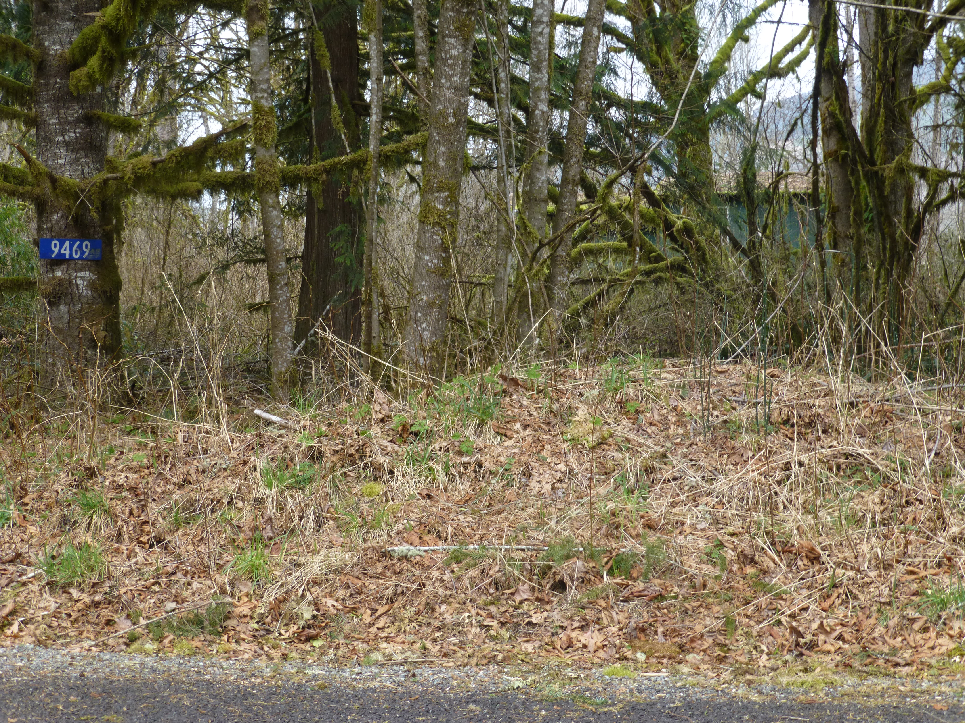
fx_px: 1505
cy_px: 362
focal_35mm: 54
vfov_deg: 27.0
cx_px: 482
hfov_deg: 35.5
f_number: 4.6
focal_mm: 9.7
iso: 100
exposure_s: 1/80
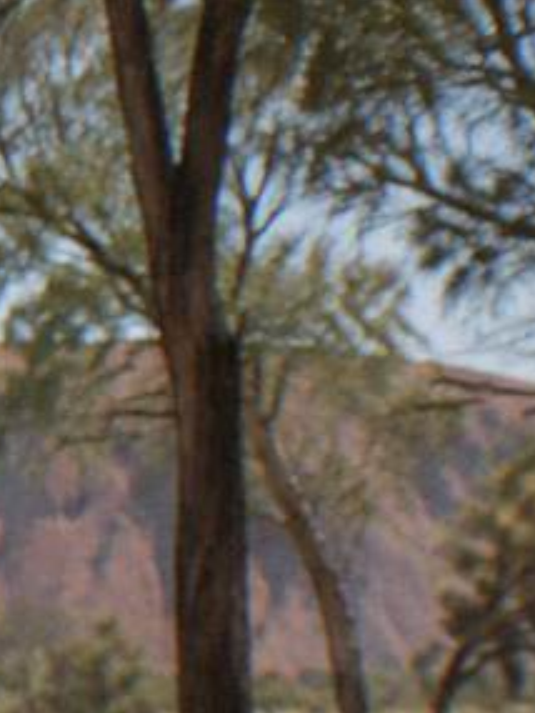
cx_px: -625
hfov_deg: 11.1
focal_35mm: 118
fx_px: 2430
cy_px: 708
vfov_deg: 16.4
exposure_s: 1/800
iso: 400
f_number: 5.6
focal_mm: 35
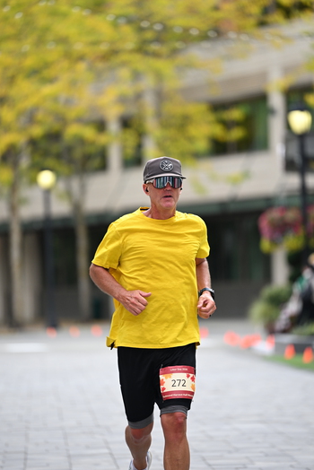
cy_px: 239
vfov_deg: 9.8
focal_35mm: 210
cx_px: 156
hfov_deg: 6.6
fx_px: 2744
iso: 640
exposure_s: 1/2000
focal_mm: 200
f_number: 2.8
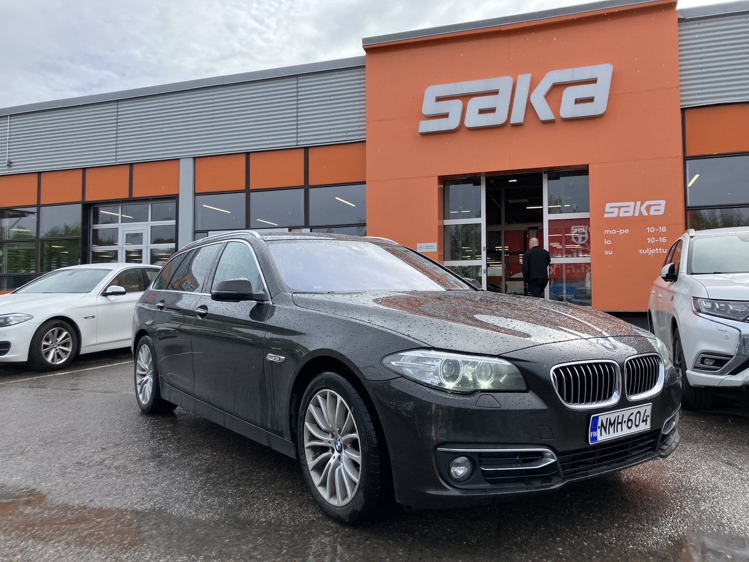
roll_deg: -0.2
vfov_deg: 49.7
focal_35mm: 28
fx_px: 606
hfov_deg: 63.4
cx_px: 374
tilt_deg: +3.5
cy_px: 281
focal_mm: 3.99
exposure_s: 1/972
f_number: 1.8
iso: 32
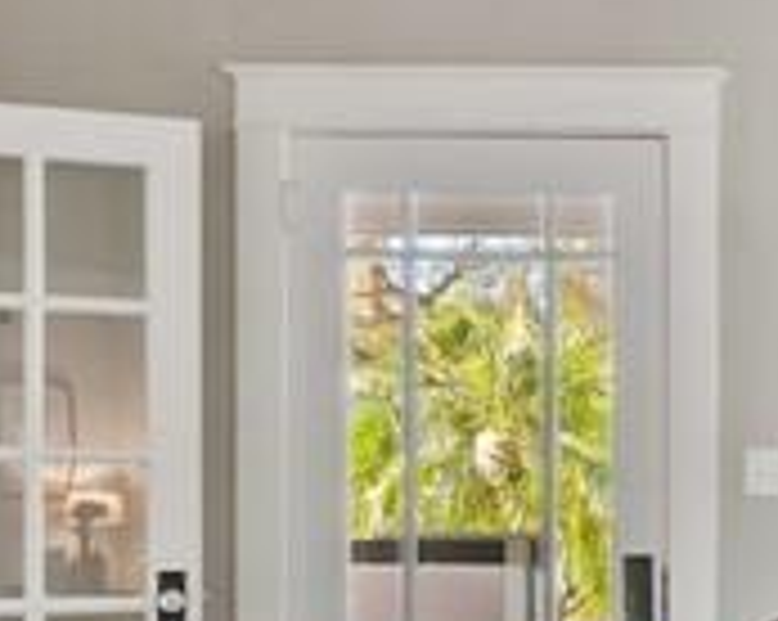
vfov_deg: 18.6
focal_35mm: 81
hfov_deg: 19.7
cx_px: 1246
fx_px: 1863
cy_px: 540
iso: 200
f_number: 7.1
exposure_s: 1
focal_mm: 7
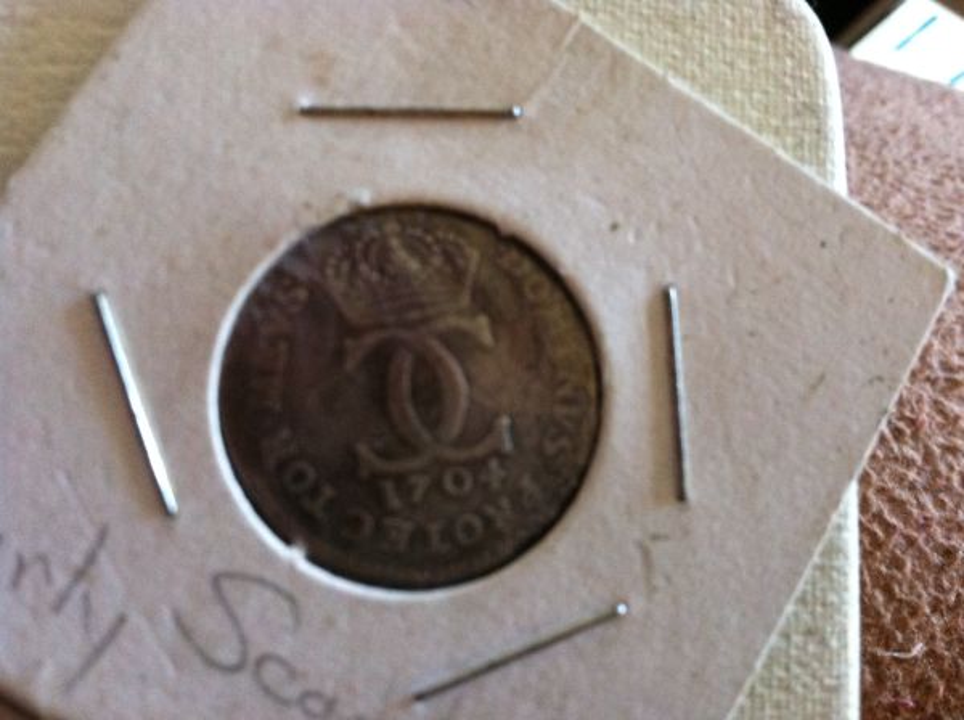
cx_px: 482
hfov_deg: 52.7
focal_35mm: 35
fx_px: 973
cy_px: 360
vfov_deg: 40.6
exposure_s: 1/15
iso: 320
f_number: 2.8
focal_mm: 3.85
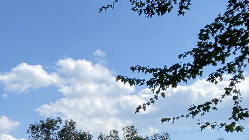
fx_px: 528
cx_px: -74
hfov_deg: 23.5
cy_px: 243
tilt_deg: -1.1
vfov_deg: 13.7
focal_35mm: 80
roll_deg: +0.7
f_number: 1.8
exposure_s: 1/1808
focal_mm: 4.25
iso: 32
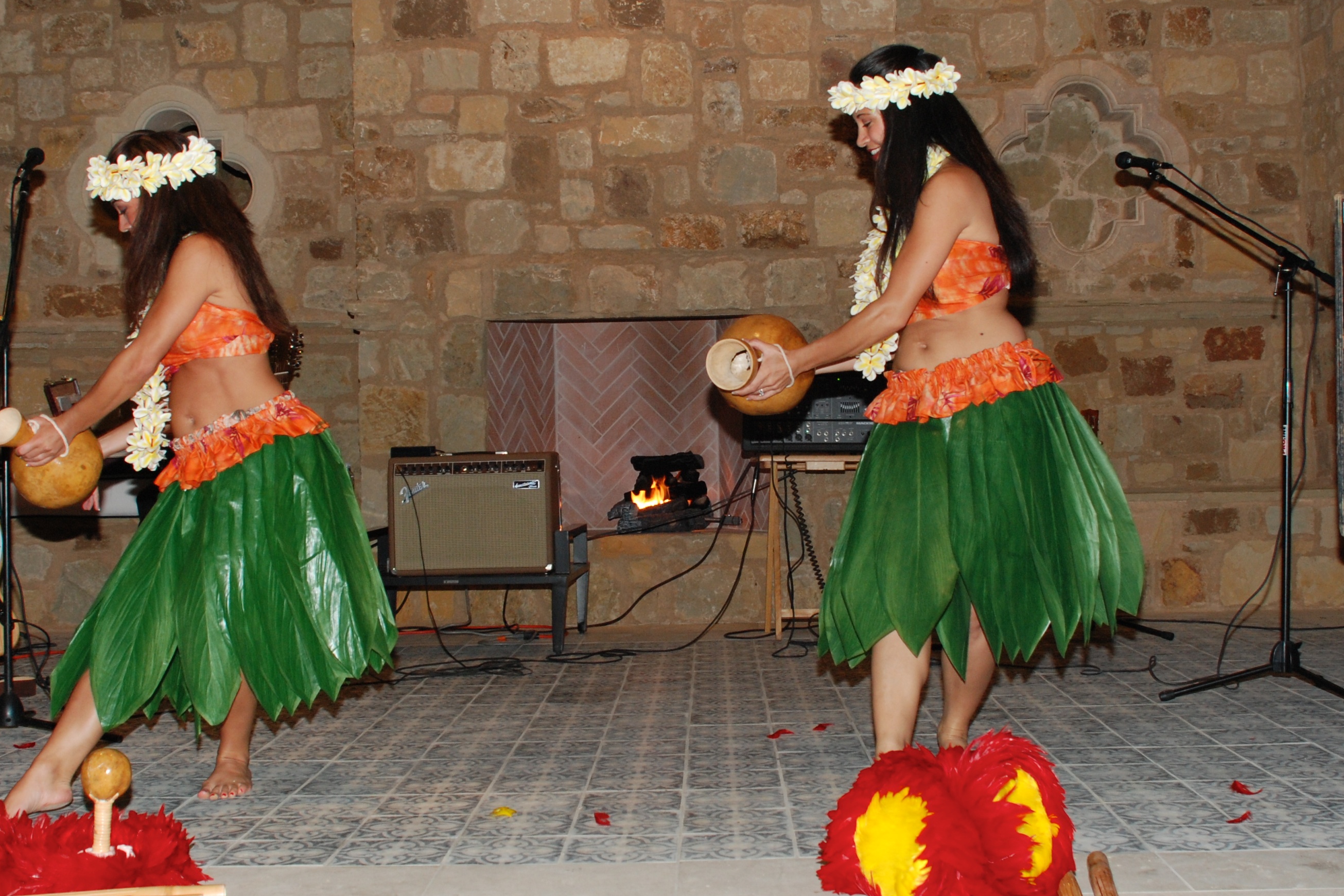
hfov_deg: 40.3
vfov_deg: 27.5
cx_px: 663
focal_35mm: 49
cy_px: 397
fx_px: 1829
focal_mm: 22
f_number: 4
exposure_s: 1/60
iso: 400
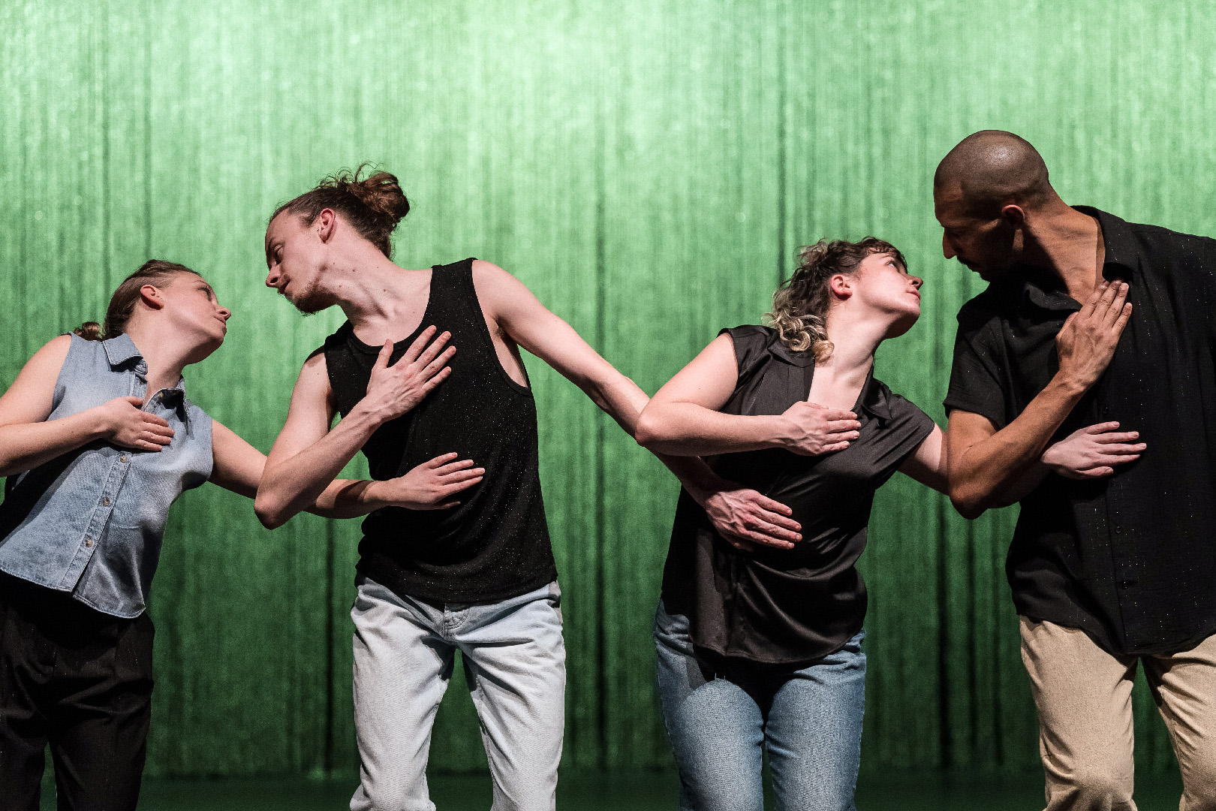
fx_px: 3040
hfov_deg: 22.6
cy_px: 406
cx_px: 608
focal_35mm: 90
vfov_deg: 15.2
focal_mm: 90
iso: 4000
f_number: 2.8
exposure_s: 1/250
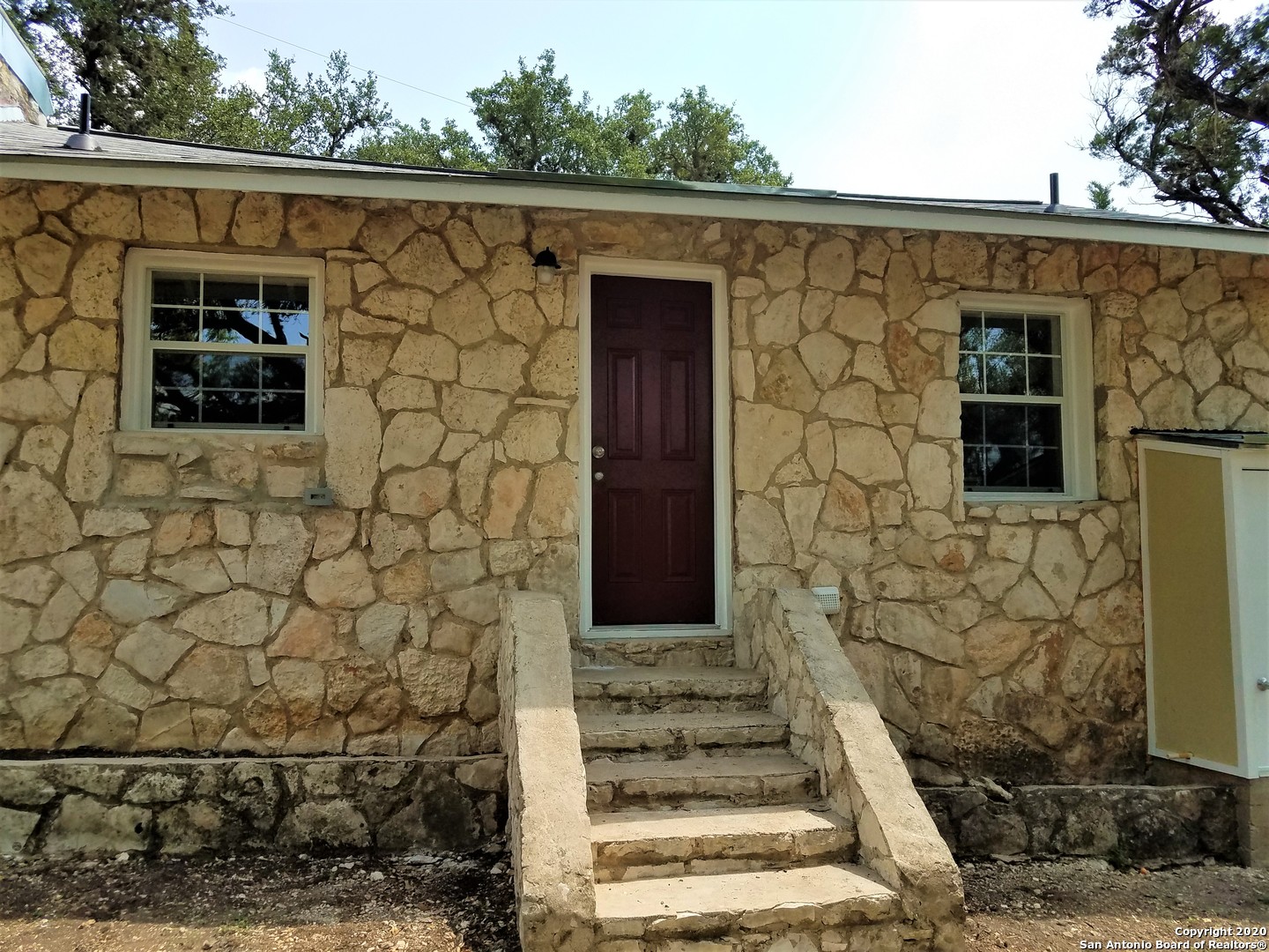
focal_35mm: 26
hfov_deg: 67.3
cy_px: 476
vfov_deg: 53.1
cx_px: 634
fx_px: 953
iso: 40
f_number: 1.7
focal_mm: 4.2
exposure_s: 1/1280
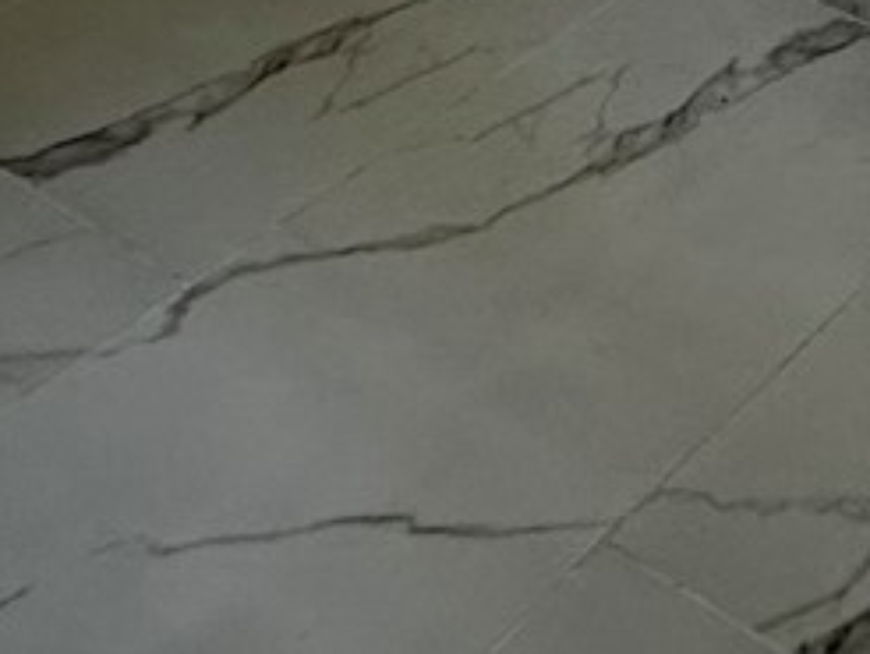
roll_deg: -6.0
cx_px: 1266
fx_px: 2289
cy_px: -1209
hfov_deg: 19.1
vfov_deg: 11.3
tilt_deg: -3.1
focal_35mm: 91
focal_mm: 2.22
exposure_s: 1/99
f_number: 2.2
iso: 50
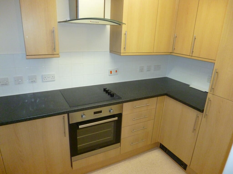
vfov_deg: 56.8
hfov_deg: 71.6
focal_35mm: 24
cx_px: 116
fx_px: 162
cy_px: 87
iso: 400
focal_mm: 4.3
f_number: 2.5
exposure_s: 1/60
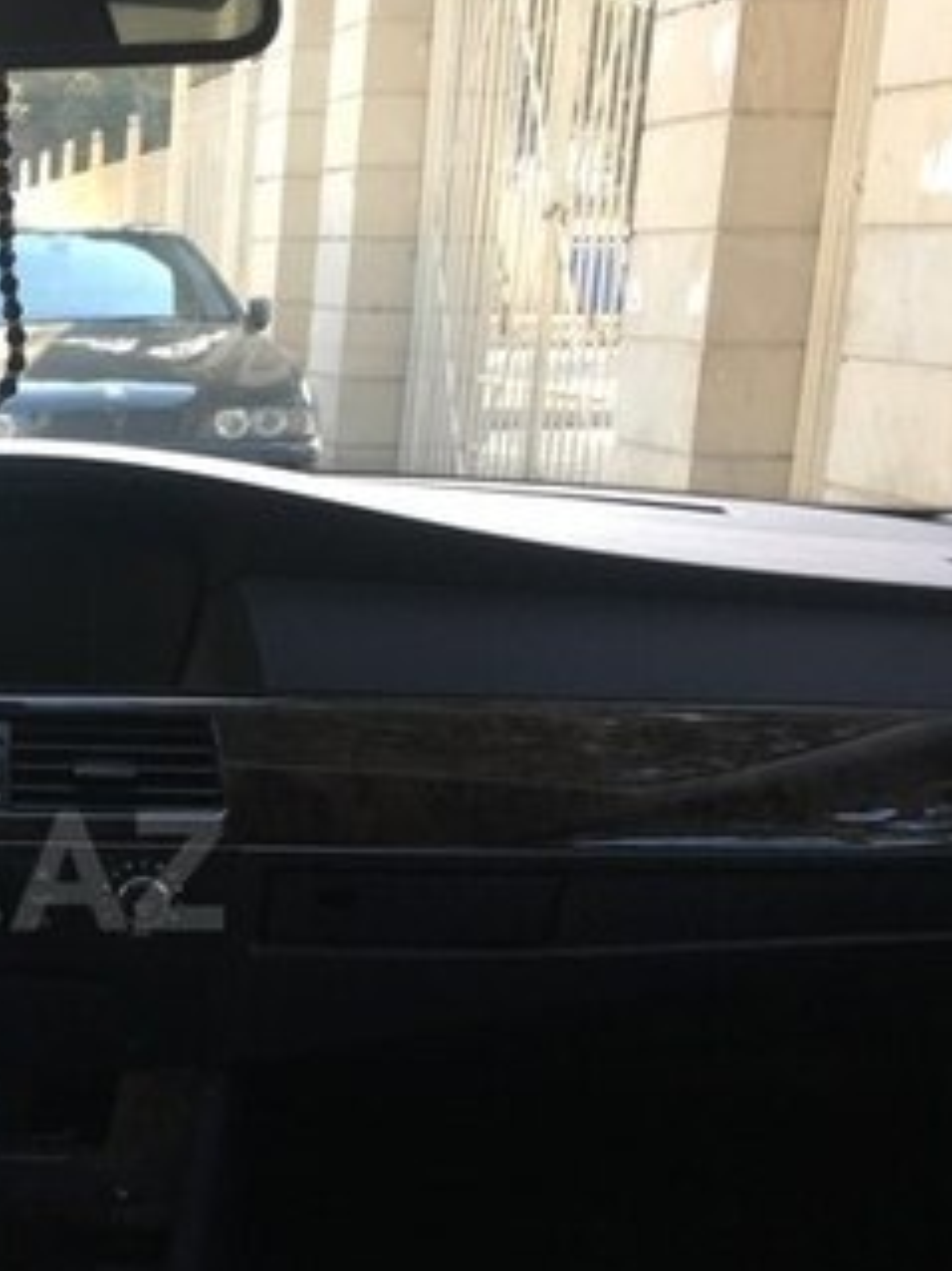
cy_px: 871
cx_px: -183
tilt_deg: -15.4
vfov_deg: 31.9
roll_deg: -0.3
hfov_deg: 22.5
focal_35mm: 60
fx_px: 2202
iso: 40
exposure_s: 1/100
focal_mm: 4.15
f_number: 2.2
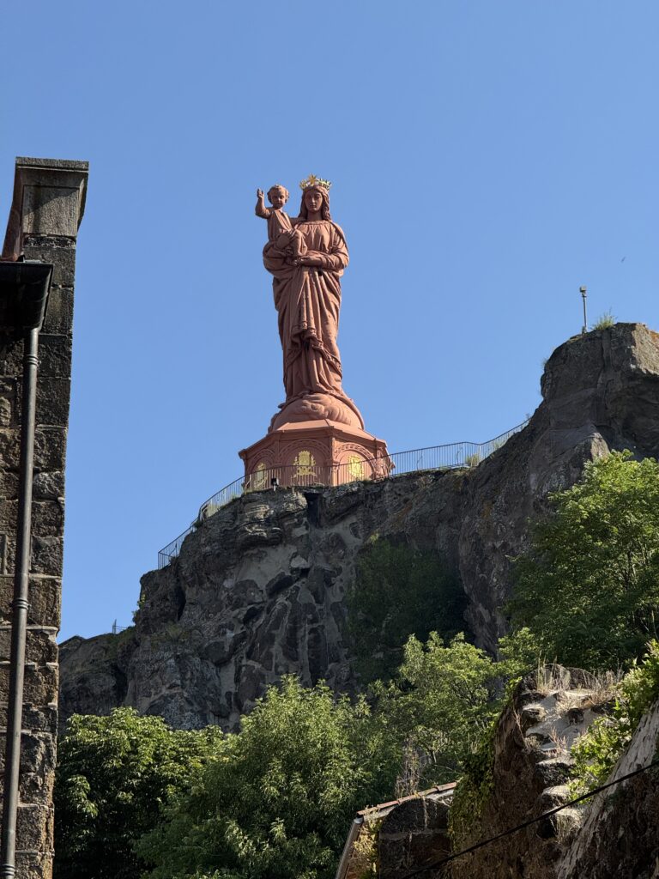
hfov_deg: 12.3
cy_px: 440
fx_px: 3046
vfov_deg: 16.4
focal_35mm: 120
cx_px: 330
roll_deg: +0.2
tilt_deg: +24.8
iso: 50
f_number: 2.8
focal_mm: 15.66
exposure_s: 1/1342
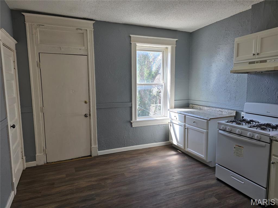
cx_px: 139
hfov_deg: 73.9
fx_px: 185
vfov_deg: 58.9
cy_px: 104
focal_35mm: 23
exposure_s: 1/180
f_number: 1.7
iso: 40
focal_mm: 6.3
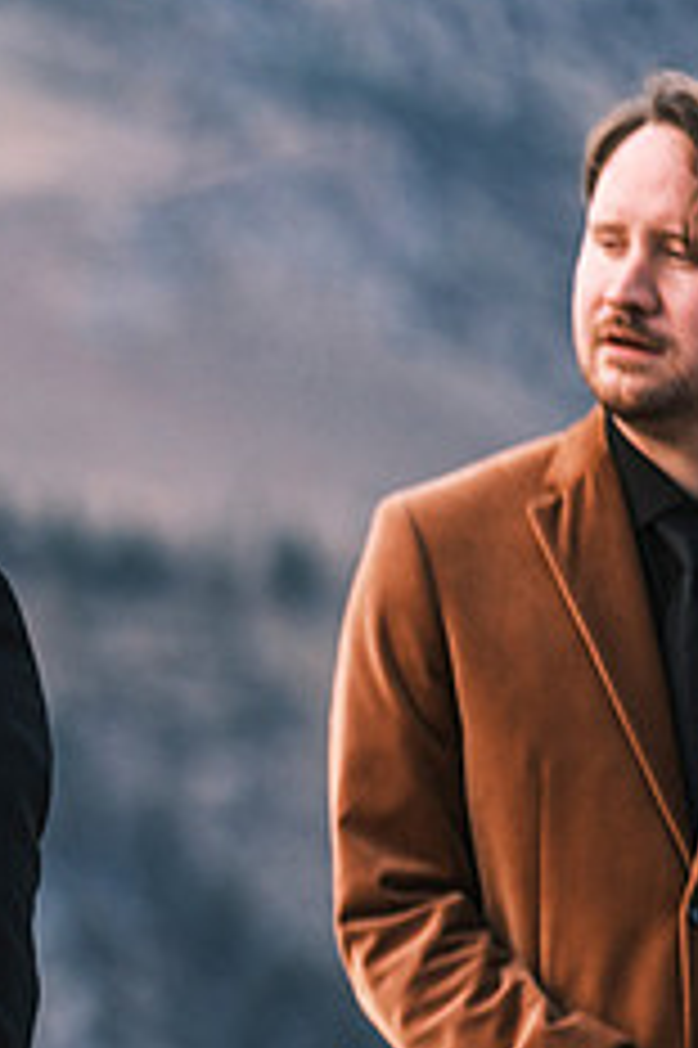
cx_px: -522
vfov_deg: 4.5
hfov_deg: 3.0
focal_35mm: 463
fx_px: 13485
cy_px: 731
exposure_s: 1/1100
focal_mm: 124.3
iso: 400
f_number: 2.8
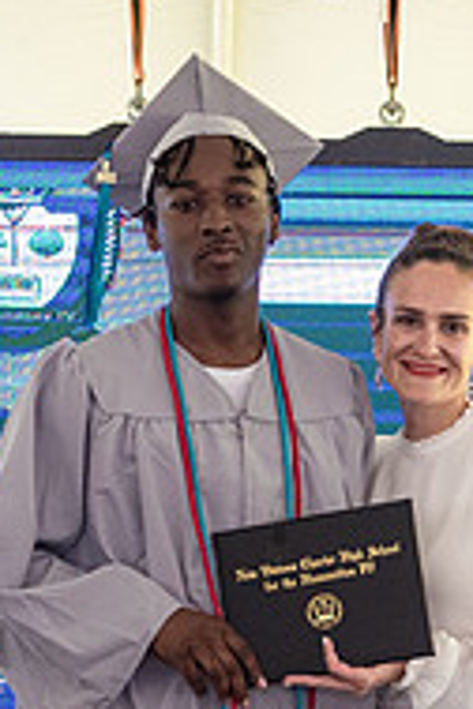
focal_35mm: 150
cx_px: 280
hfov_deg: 9.1
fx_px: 2956
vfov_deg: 13.5
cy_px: 658
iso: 2500
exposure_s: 1/800
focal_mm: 38
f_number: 4
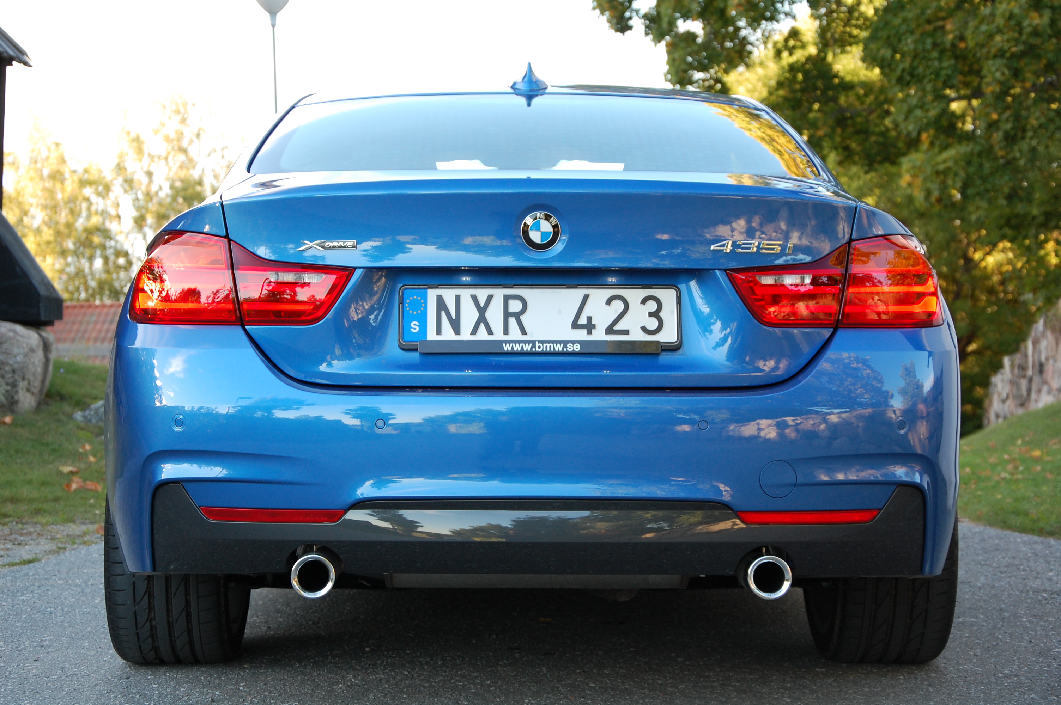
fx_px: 2208
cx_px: 530
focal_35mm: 75
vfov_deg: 18.1
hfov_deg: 27.0
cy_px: 352
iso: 400
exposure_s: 1/100
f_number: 5
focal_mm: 50
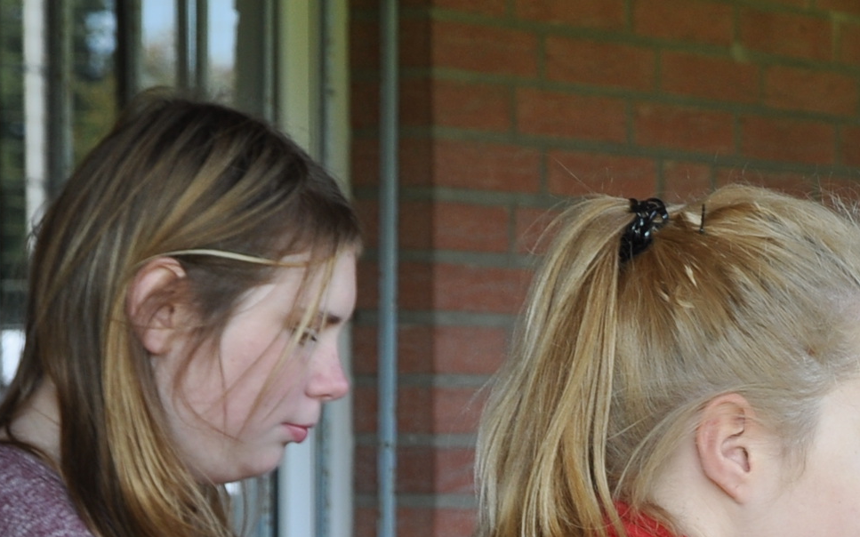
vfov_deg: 6.7
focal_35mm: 193
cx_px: 1169
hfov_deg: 10.6
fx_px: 4523
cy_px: 850
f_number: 5.6
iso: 200
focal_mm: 38
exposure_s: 1/125
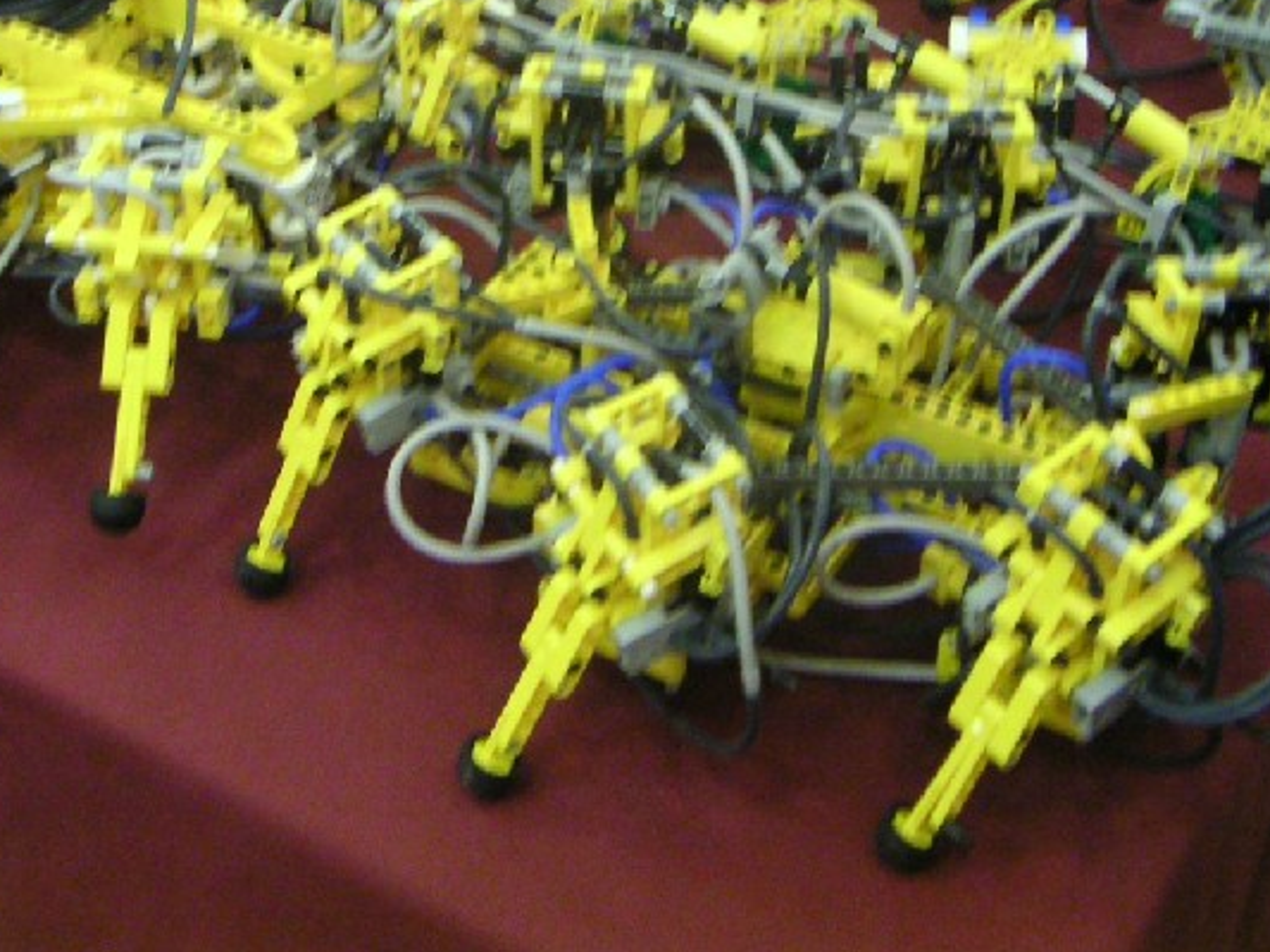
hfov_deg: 32.1
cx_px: 498
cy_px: 240
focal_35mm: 60
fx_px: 2202
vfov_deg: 24.2
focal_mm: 5.3
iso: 400
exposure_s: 1/20
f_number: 2.9
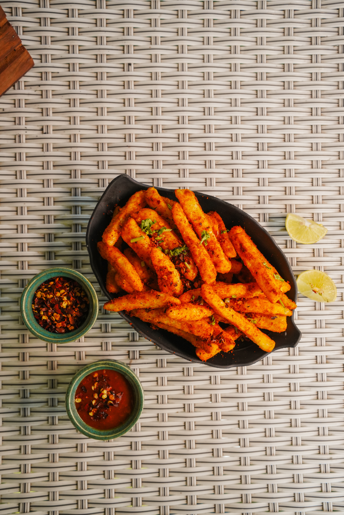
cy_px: 258
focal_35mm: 35
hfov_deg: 37.9
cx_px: 172
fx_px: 502
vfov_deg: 54.4
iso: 1600
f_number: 5.6
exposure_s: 1/100
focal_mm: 35
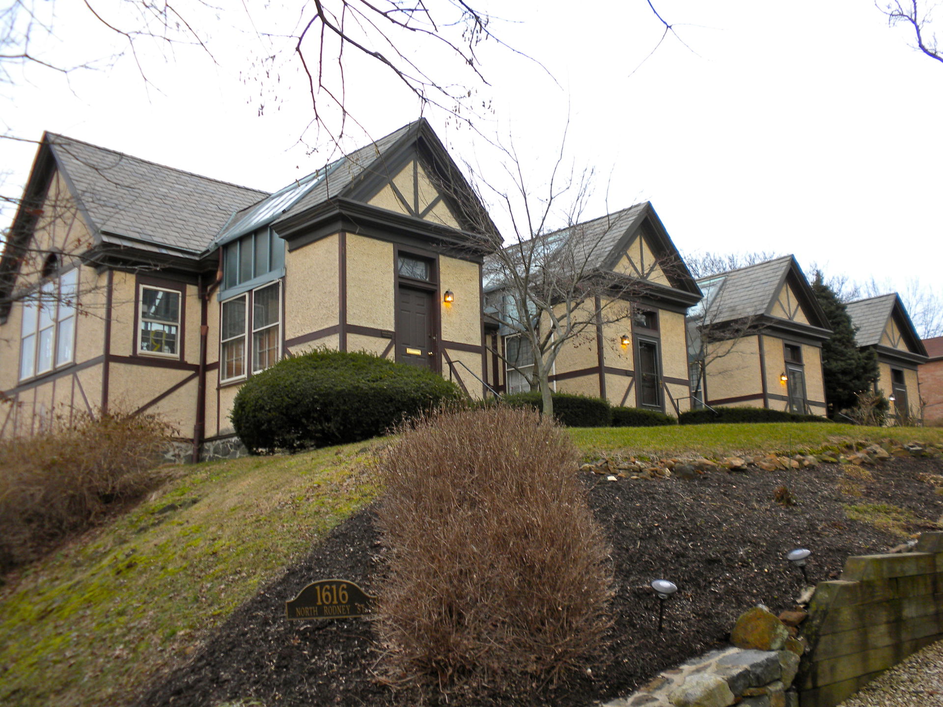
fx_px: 1008
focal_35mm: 37
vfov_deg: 38.7
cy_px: 354
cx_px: 472
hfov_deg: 50.1
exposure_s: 1/65.7
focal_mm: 6.6
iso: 64
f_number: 3.5
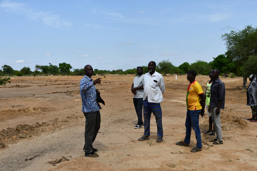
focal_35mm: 40
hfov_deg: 48.5
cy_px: 86
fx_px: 286
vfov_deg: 33.4
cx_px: 128
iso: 100
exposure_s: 1/320
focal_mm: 27
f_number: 9
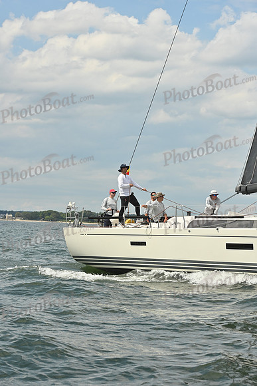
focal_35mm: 92
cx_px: 128
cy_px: 193
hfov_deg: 14.9
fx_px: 985
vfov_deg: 22.1
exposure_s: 1/1600
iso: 320
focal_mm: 92
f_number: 9
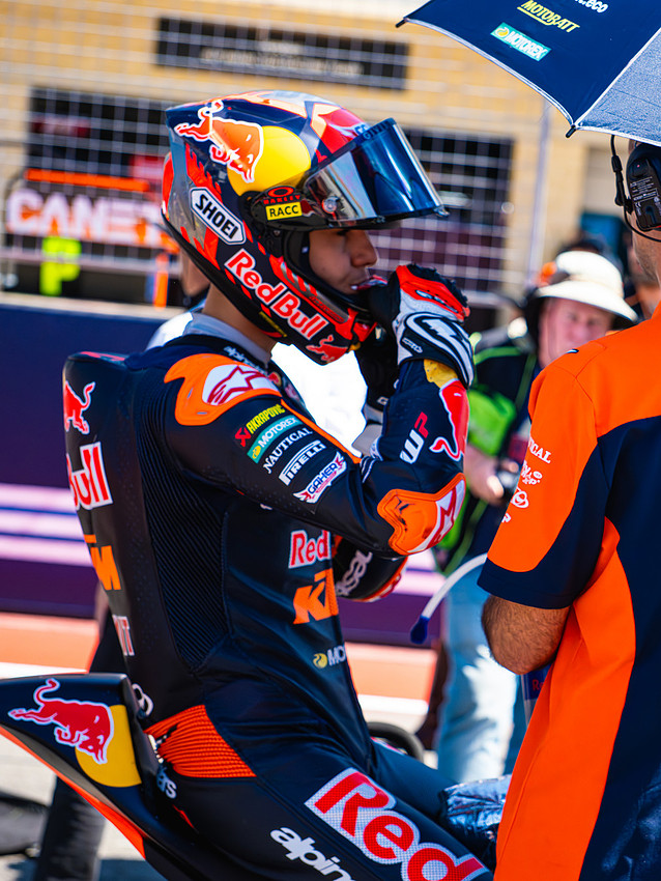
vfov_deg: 15.4
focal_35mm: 128
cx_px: 506
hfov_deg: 11.6
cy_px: 468
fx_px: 3250
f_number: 5.6
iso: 2500
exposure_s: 1/4000
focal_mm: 100
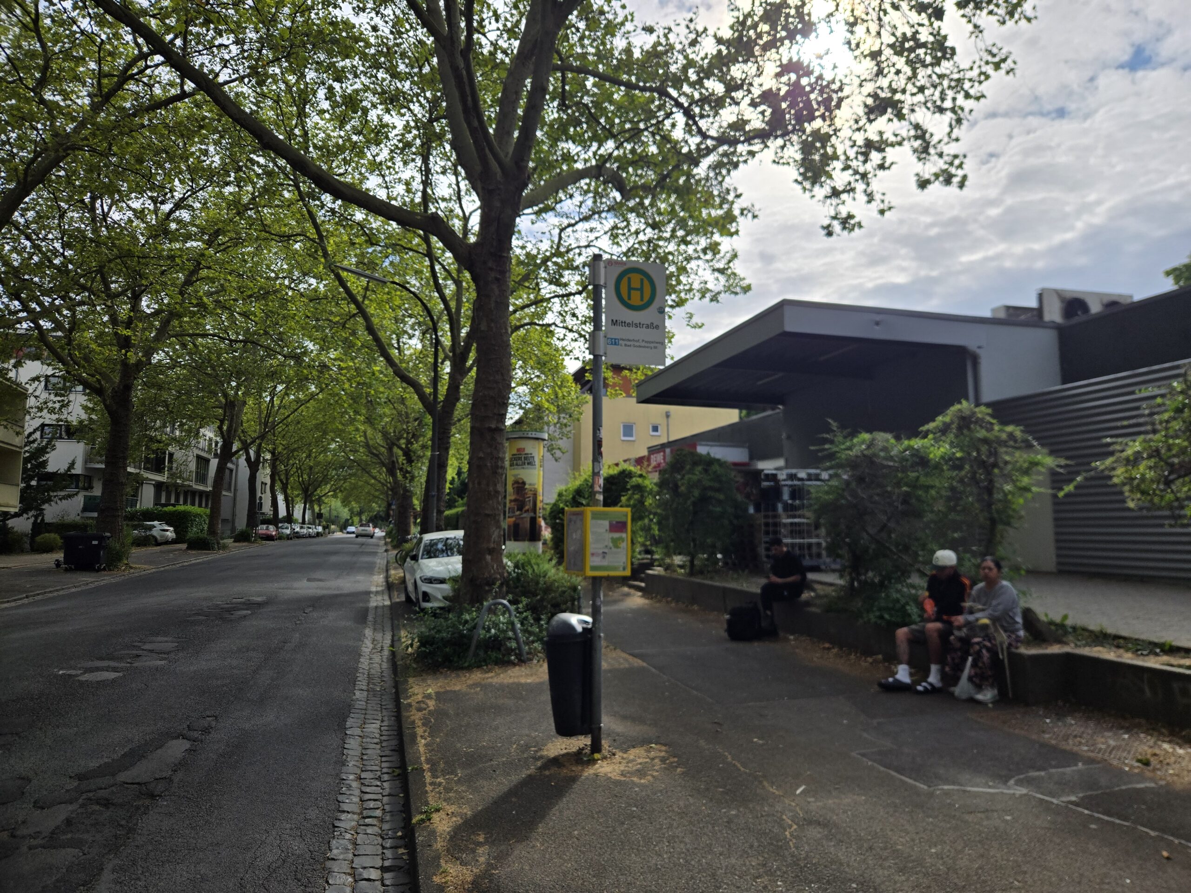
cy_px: 446
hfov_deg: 73.9
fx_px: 791
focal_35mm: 23
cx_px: 596
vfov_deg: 58.9
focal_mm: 5.4
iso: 25
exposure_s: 1/4054
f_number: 1.8
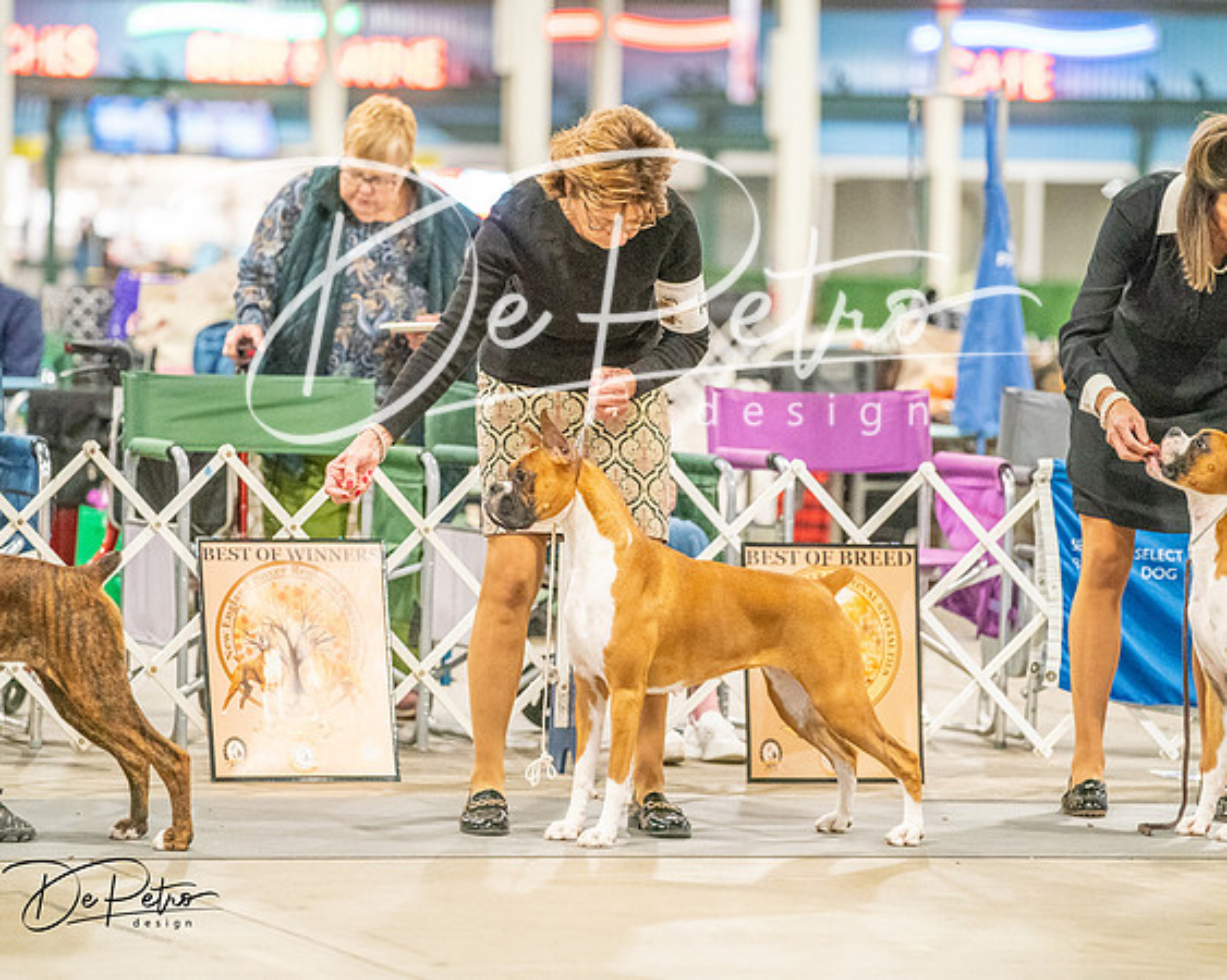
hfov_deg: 11.1
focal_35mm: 175
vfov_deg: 8.8
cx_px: 614
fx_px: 6337
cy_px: 490
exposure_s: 1/250
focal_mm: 155
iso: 6400
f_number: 3.5
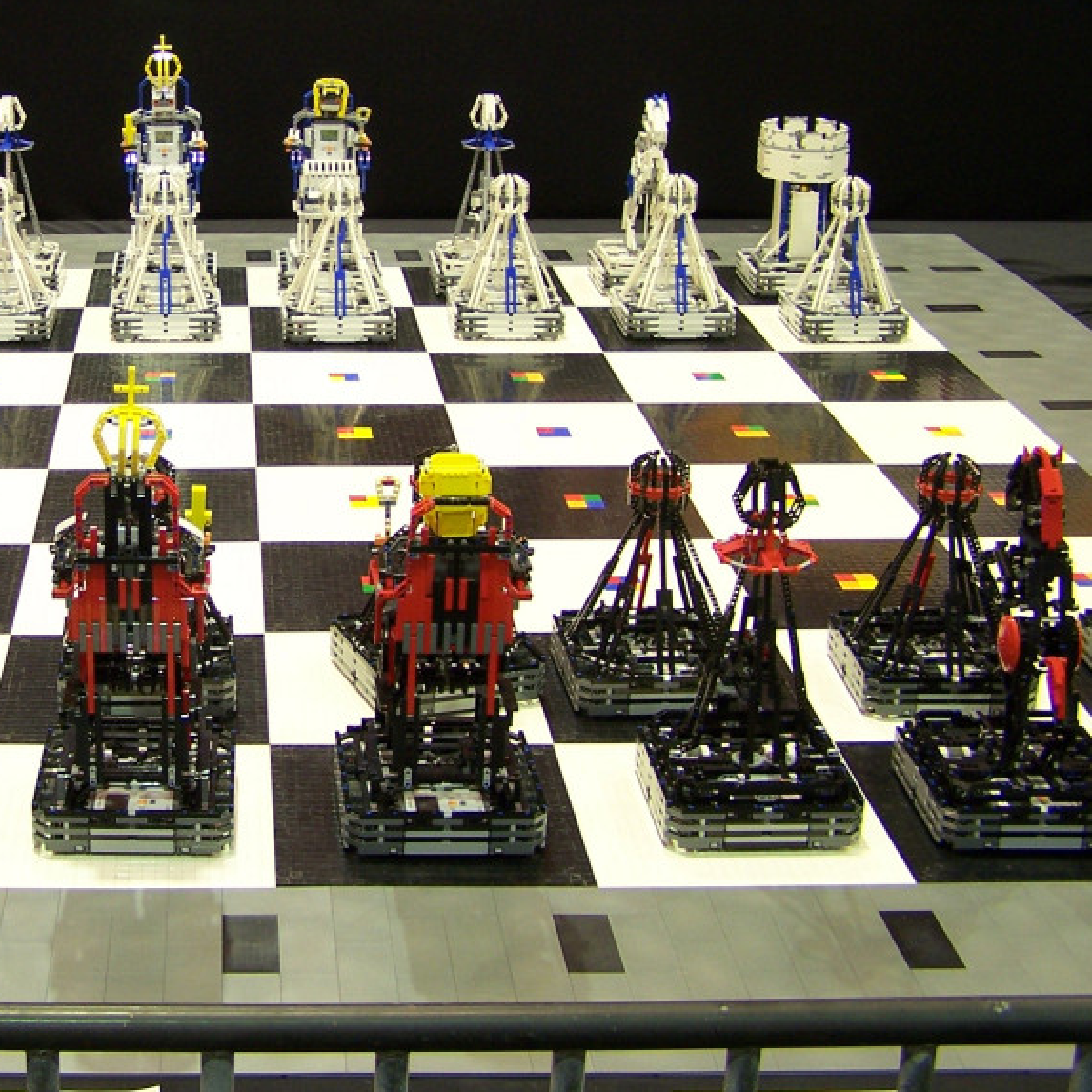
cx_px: 200
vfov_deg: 28.5
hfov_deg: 28.0
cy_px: 423
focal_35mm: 60
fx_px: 2141
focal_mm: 6.3
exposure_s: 1/4
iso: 80
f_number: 2.8
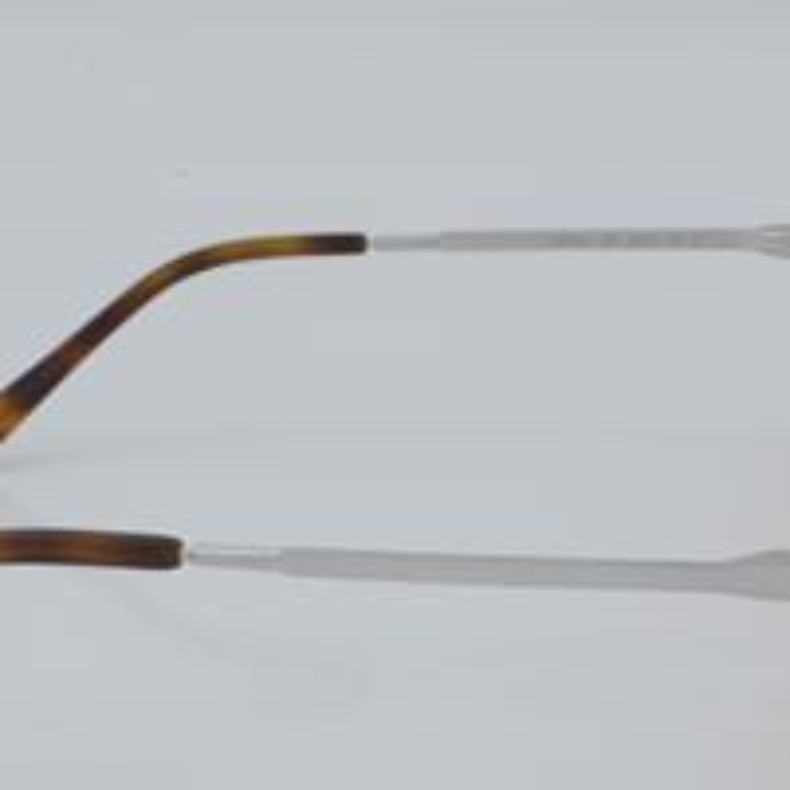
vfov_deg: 13.7
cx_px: 472
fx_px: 3279
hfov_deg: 13.7
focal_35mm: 127
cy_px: 468
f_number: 32
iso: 100
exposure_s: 1/4
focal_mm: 50
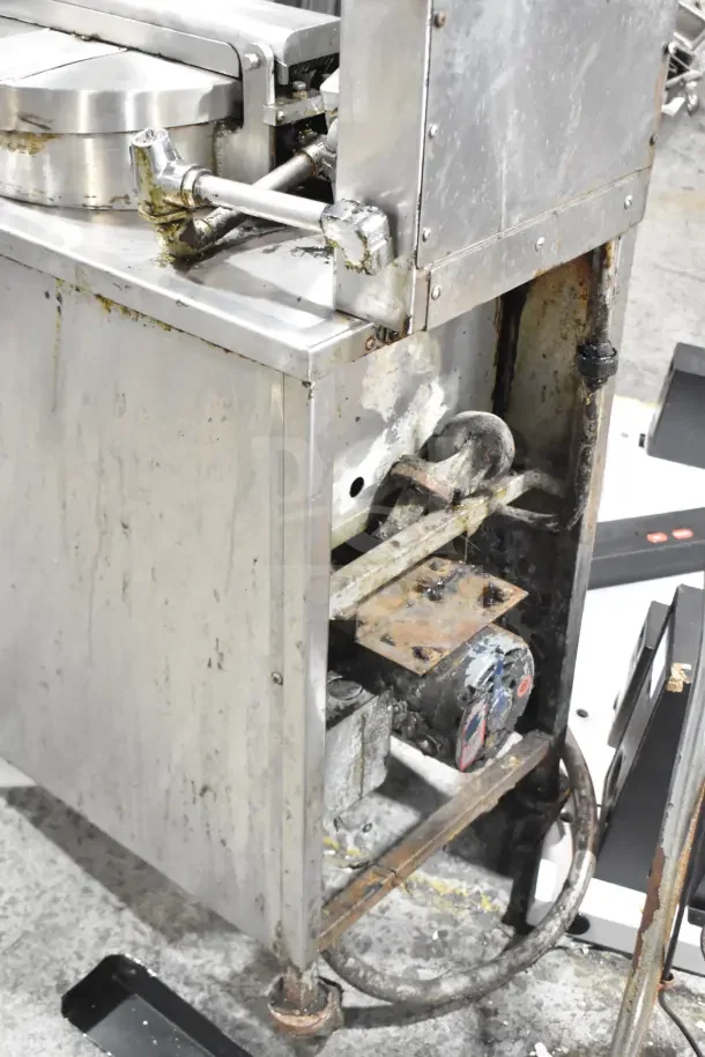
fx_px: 1410
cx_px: 352
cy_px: 528
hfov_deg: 28.1
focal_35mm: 48
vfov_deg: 41.1
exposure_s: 1/160
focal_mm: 32
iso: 6400
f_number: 6.3
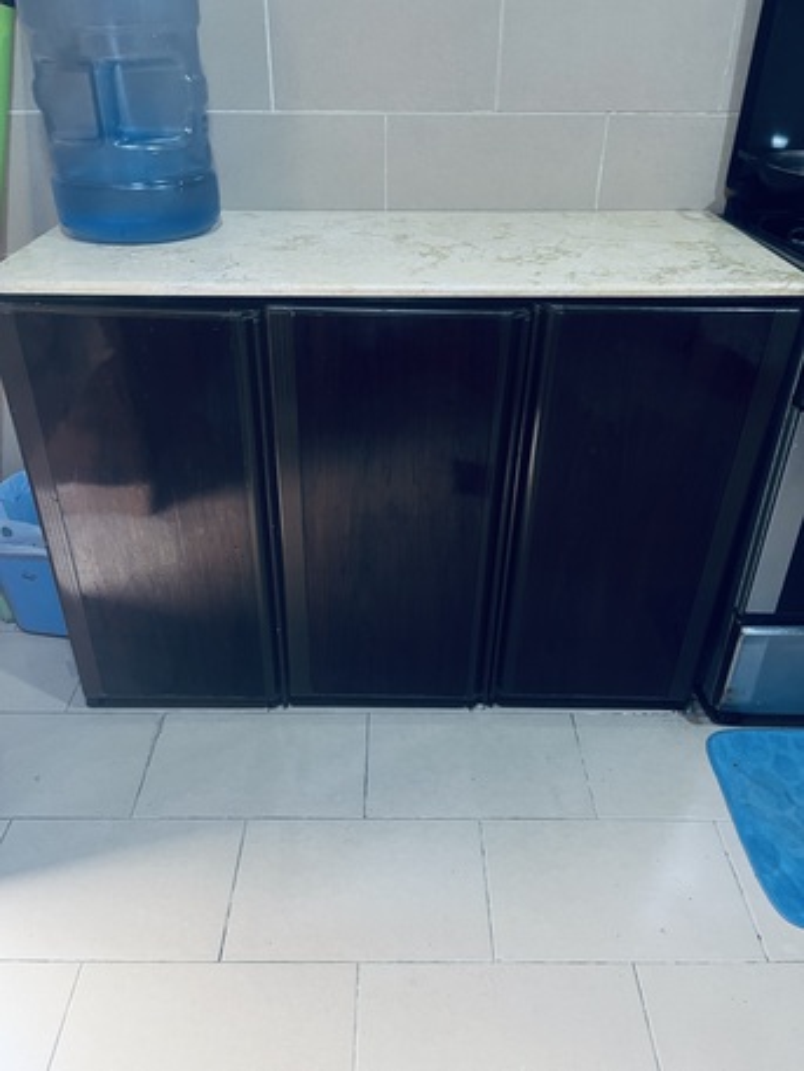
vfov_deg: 67.3
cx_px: 402
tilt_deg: -33.5
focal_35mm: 26
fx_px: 805
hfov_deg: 53.1
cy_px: 536
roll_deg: +0.7
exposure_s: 1/60
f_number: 1.6
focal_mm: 5.1
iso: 250
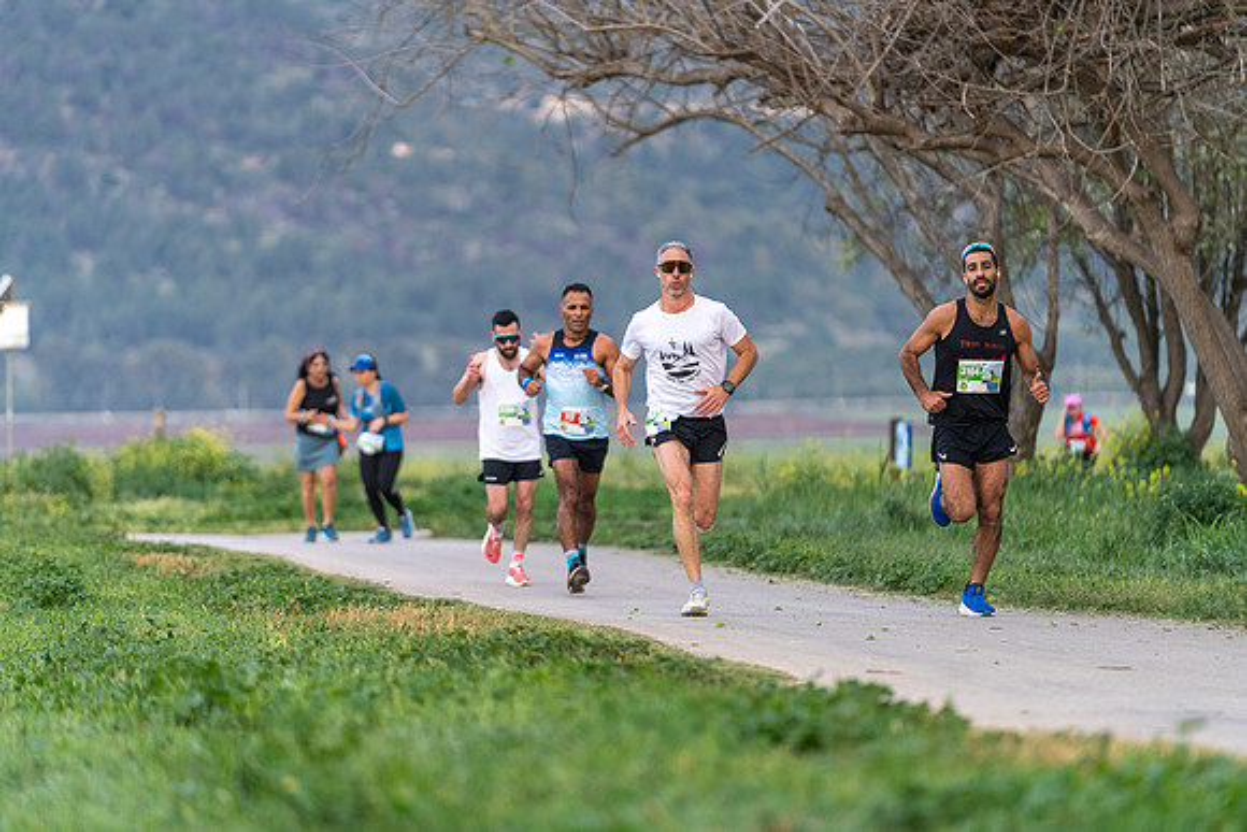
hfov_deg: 10.3
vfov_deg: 6.9
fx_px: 6929
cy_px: 416
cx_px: 624
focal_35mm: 200
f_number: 2.8
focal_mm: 200
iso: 800
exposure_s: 1/800
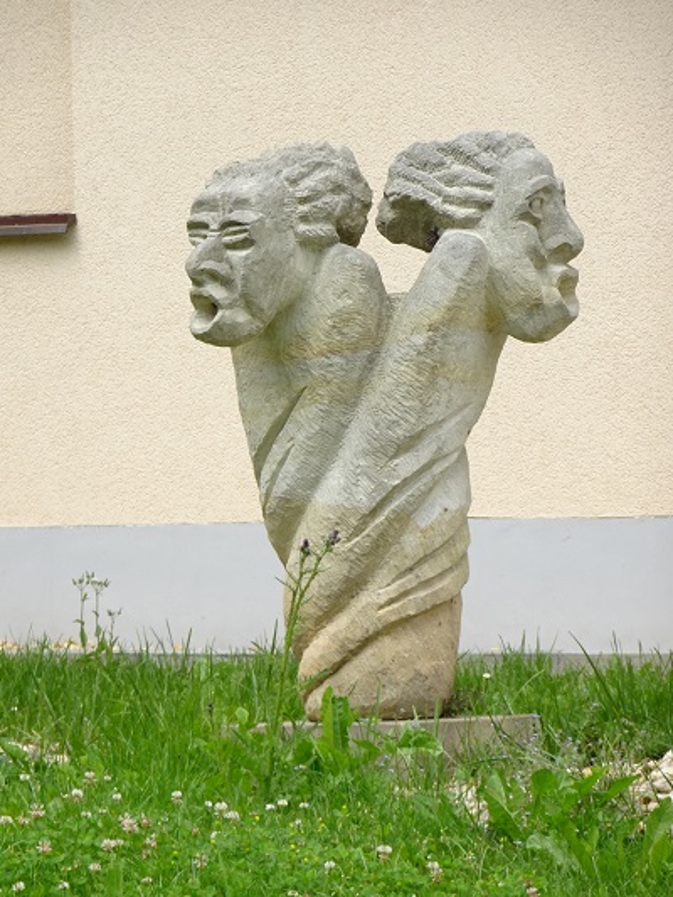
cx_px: 336
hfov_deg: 6.2
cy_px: 448
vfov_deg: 8.3
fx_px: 6193
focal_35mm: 239
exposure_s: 1/250
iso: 125
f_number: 6.3
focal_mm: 40.86
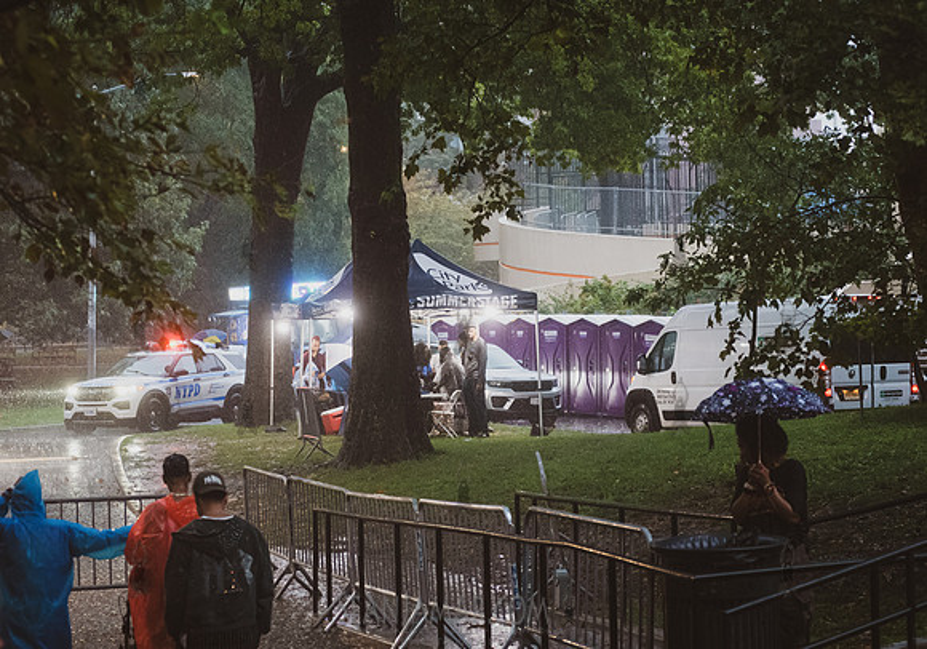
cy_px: 334
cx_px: 450
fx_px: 2224
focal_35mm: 85
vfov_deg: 16.6
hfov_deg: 23.5
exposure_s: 1/320
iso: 6400
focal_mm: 80
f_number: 3.5
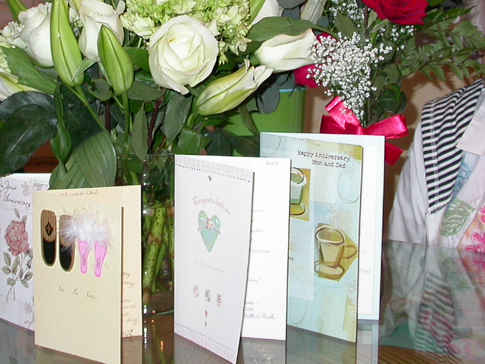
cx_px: 179
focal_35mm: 78
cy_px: 69
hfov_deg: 24.9
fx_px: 1093
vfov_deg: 18.7
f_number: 2.6
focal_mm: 7.85
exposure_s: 1/60
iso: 100
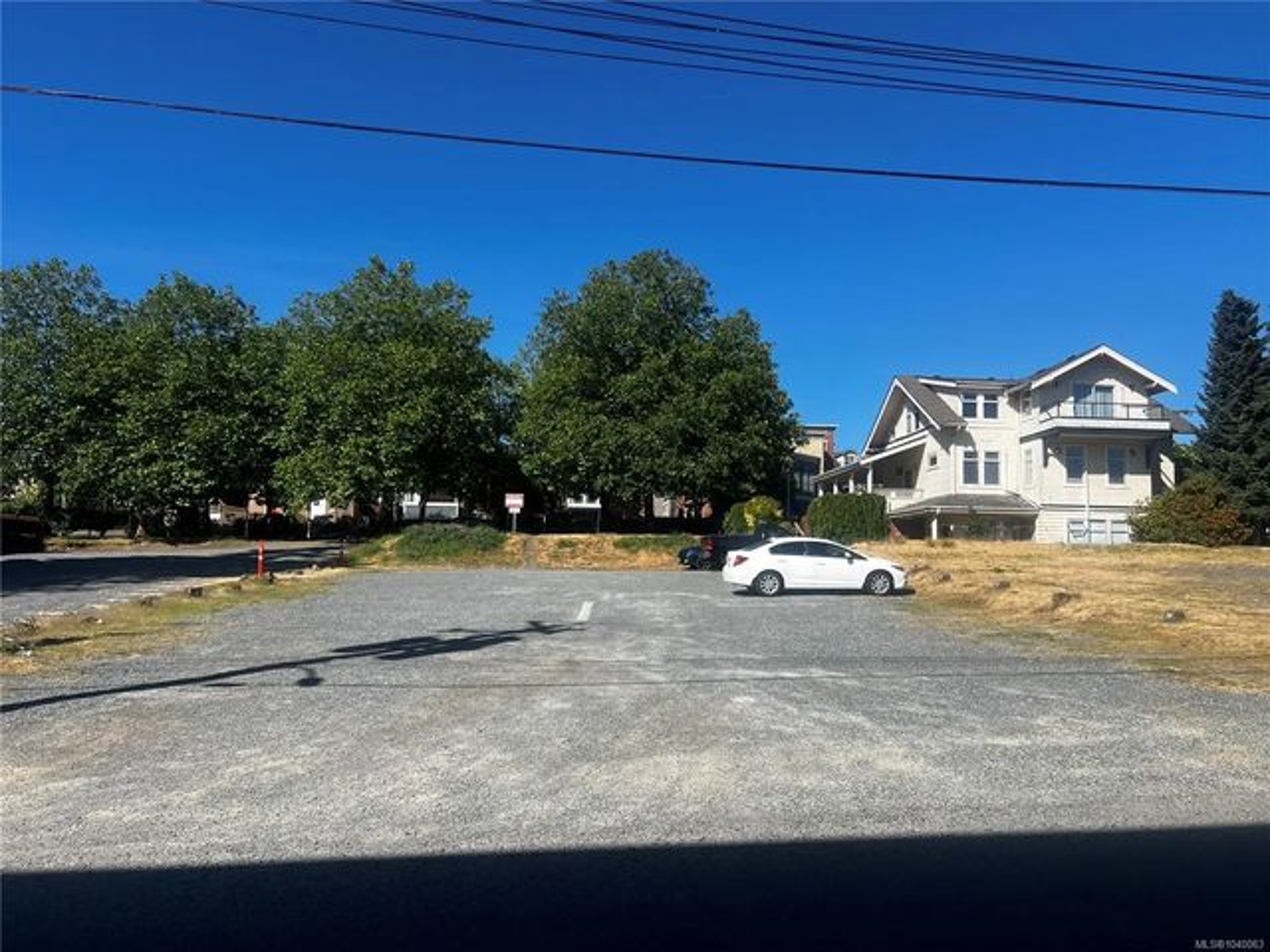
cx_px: 635
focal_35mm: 26
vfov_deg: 53.1
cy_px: 476
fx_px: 954
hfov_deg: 67.3
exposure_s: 1/4115
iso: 50
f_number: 1.5
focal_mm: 5.7
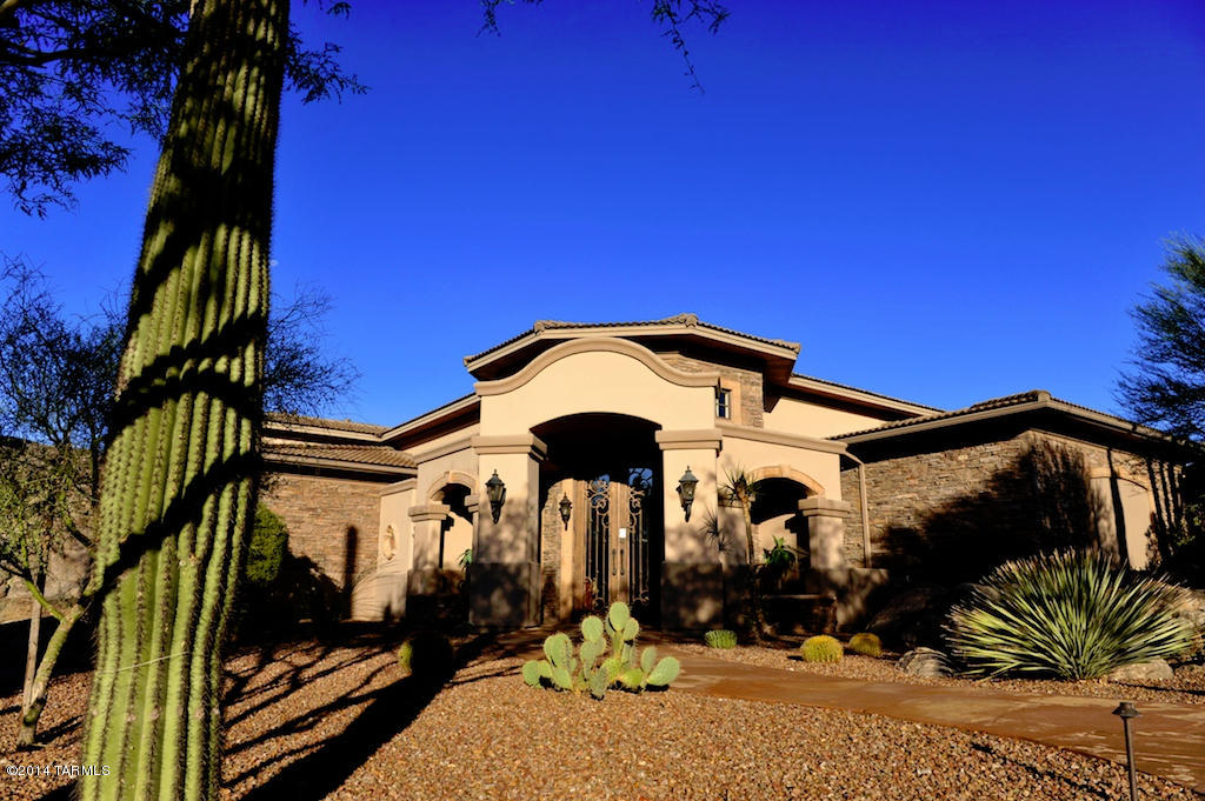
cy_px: 400
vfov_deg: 53.1
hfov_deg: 73.8
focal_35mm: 24
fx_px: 803
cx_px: 602
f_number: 7.1
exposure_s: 1/640
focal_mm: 24
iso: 200
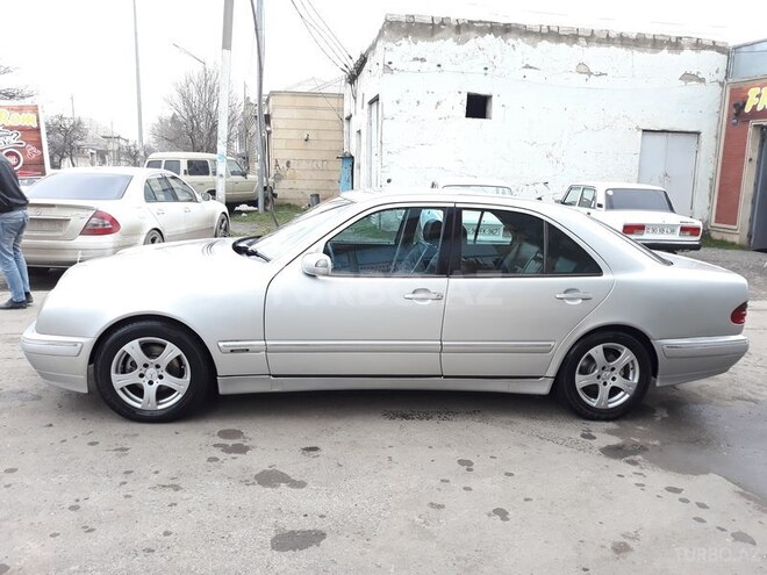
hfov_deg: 65.3
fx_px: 598
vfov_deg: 51.4
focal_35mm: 27
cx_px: 384
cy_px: 288
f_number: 1.7
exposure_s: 1/50
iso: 80
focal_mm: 3.71
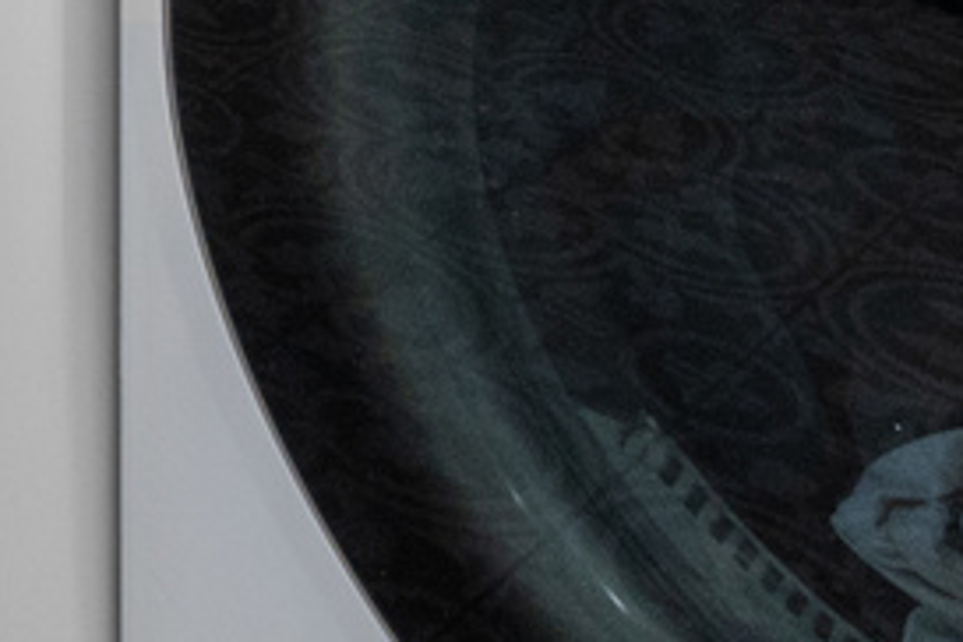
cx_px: -1086
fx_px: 2809
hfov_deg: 15.0
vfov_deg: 9.4
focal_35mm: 105
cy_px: -1448
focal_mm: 14
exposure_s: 1/5
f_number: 8
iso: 500
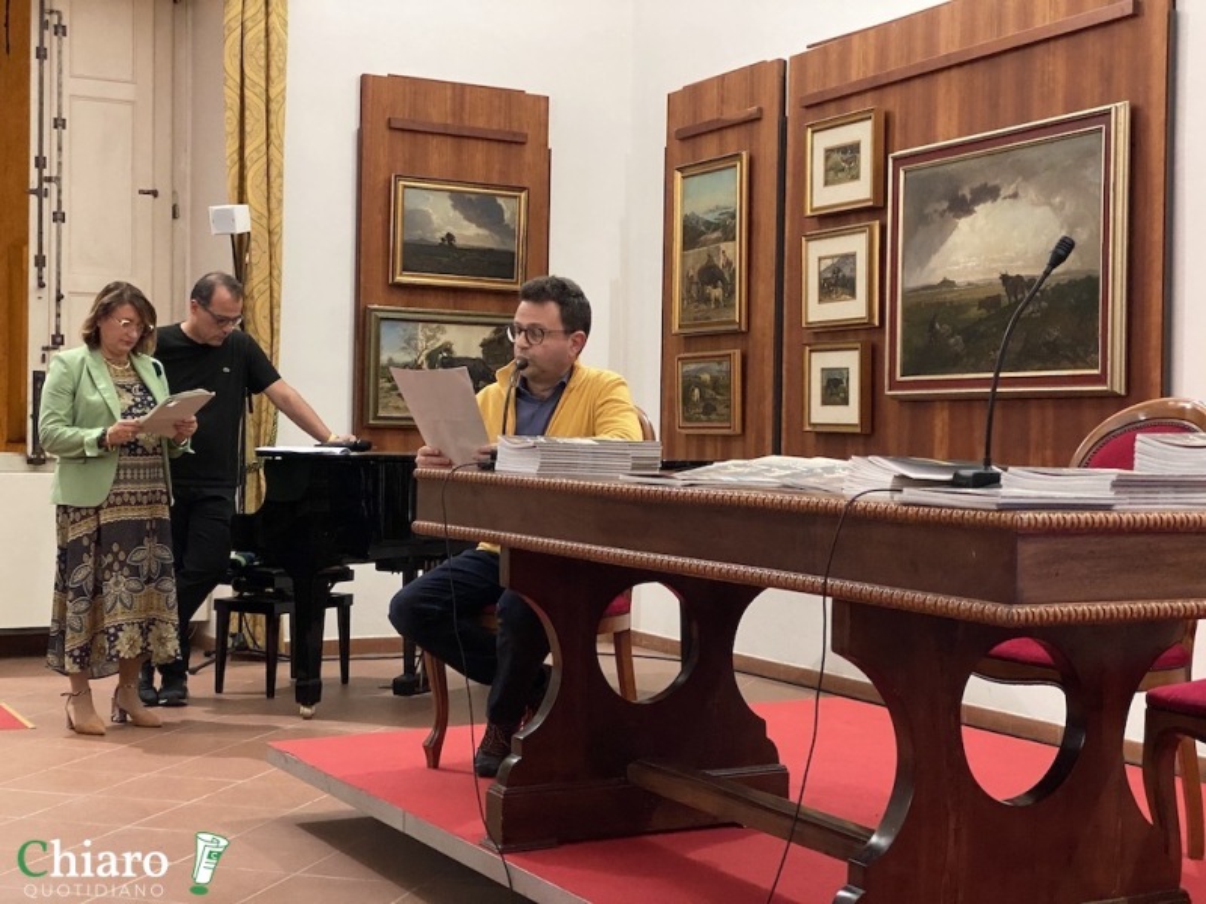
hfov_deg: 36.8
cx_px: 603
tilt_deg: -1.4
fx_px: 1812
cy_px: 452
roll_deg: -1.4
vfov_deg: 28.0
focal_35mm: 52
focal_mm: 6
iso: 500
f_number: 2
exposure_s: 1/33
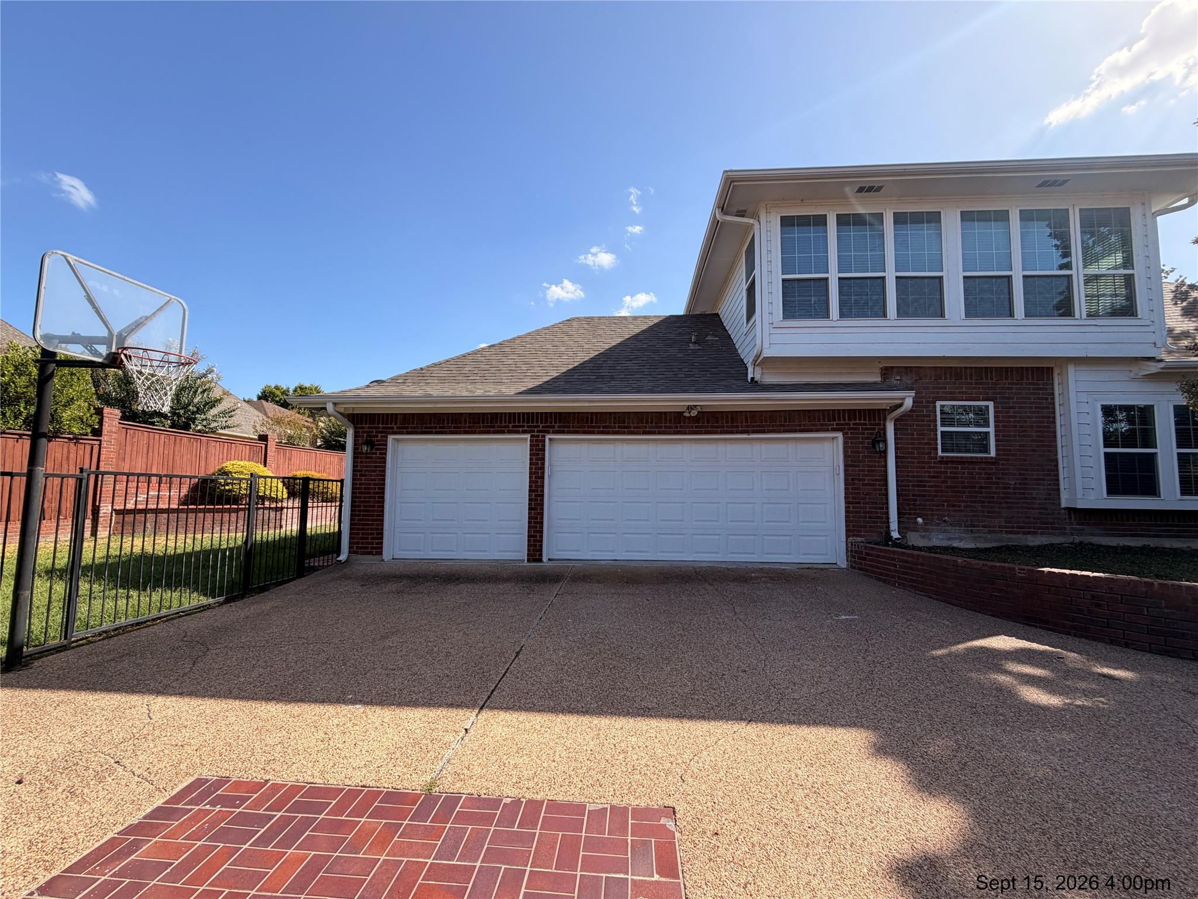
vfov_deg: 85.7
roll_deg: +0.1
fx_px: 485
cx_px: 599
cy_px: 450
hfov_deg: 102.1
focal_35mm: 14
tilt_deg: +7.1
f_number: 2.2
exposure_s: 1/770
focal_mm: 2.22
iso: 32
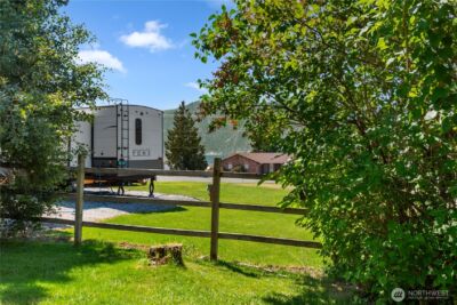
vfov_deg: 43.6
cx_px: 228
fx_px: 381
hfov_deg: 61.9
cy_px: 152
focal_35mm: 30
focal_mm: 30
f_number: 8
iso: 100
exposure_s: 1/125
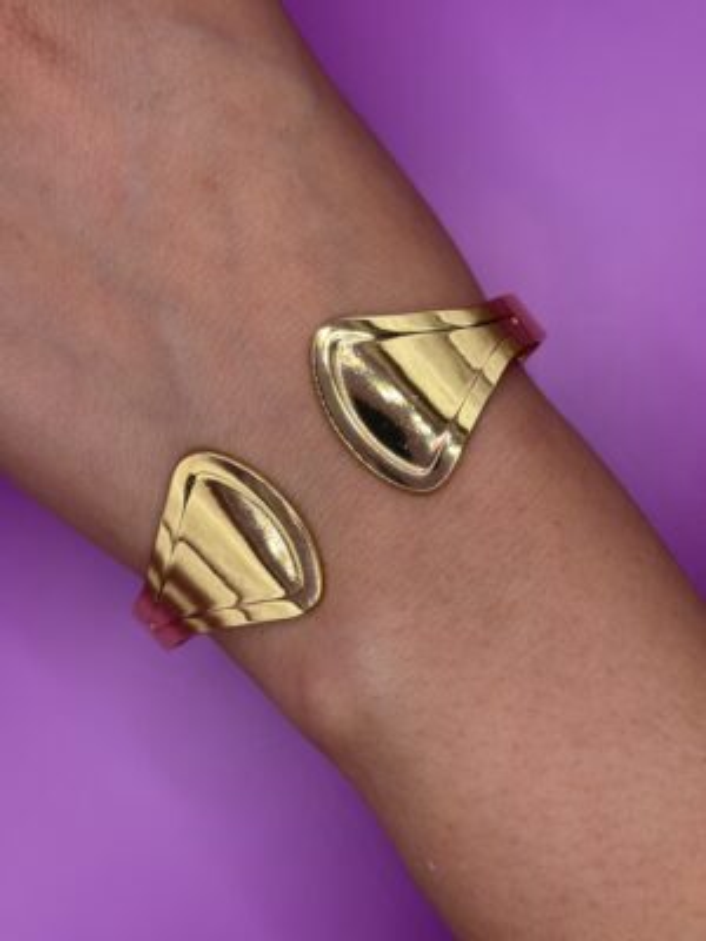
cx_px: 353
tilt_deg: -86.9
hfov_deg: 30.3
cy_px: 470
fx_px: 1305
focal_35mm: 48
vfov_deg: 39.7
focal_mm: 6.76
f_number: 1.78
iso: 125
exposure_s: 1/740
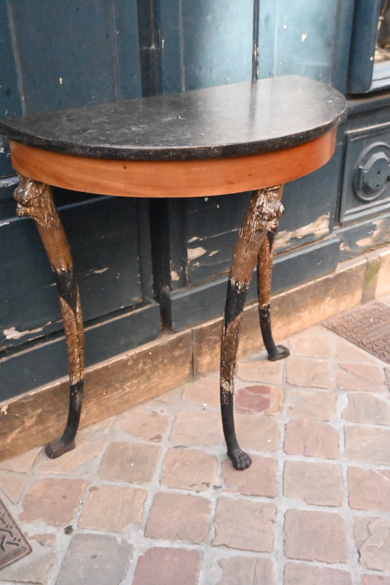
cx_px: 195
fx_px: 622
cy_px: 292
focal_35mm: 38
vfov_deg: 50.4
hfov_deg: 34.8
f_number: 6.3
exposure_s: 1/4000
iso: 25600
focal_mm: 25.5
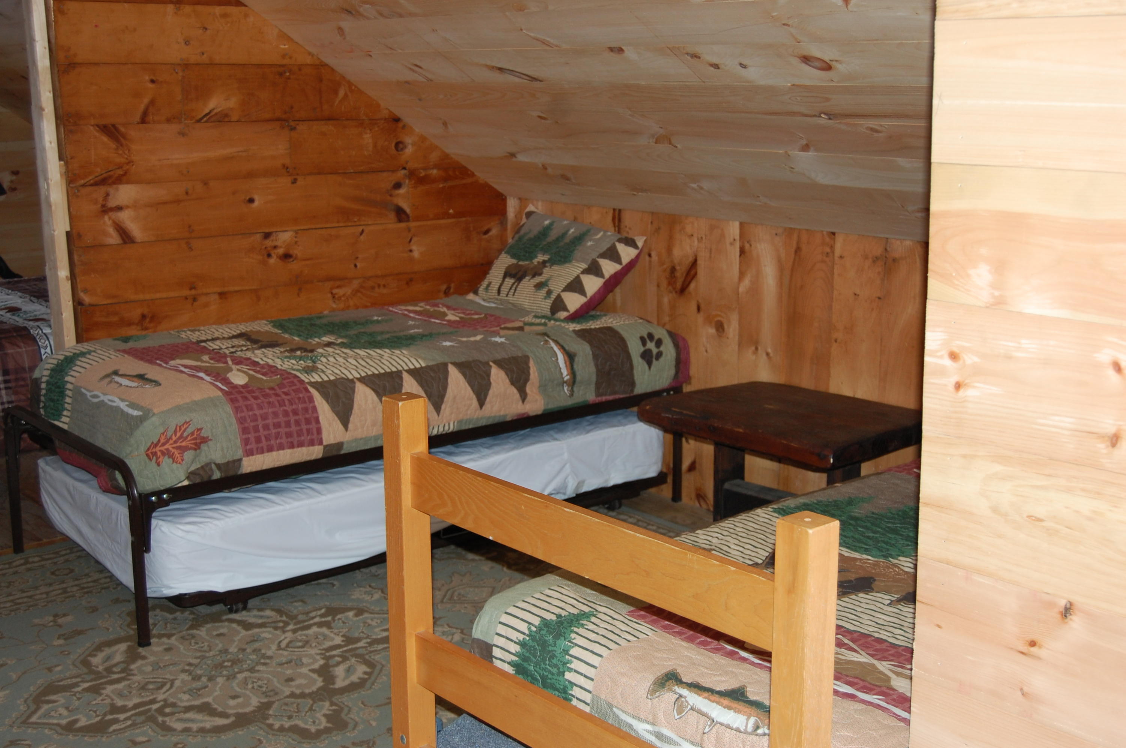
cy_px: 374
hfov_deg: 43.6
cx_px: 563
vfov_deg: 29.8
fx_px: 1406
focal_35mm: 45
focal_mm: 30
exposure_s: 1/60
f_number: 4.2
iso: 400
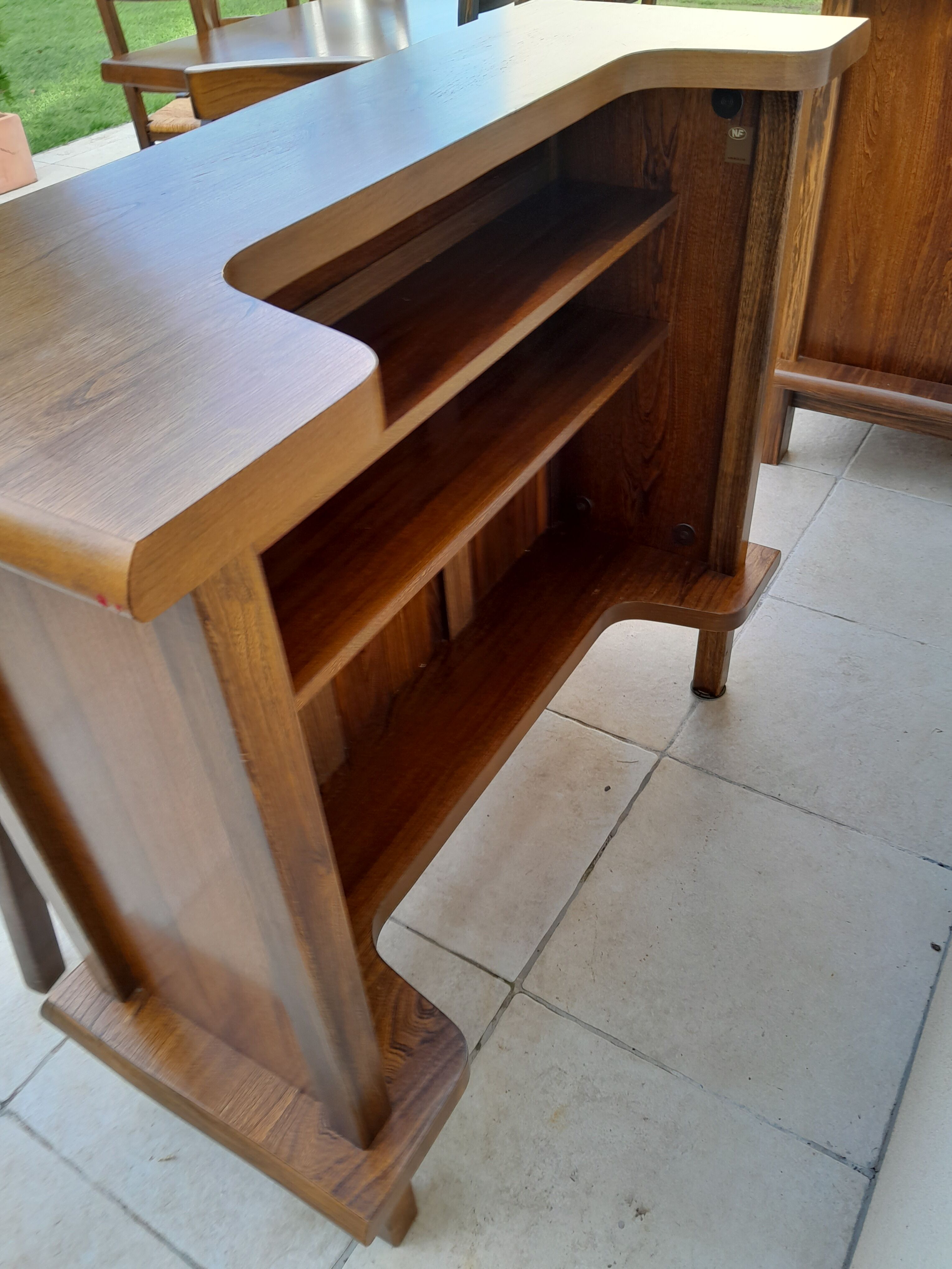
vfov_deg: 67.3
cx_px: 476
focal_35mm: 26
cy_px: 634
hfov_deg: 53.1
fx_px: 953
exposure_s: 1/60
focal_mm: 3.98
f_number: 1.8
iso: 40
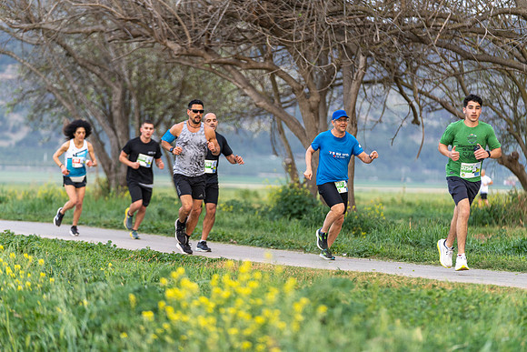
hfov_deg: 14.0
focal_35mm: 147
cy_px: 176
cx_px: 264
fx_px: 2152
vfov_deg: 9.3
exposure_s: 1/800
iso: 800
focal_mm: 147
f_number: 2.8
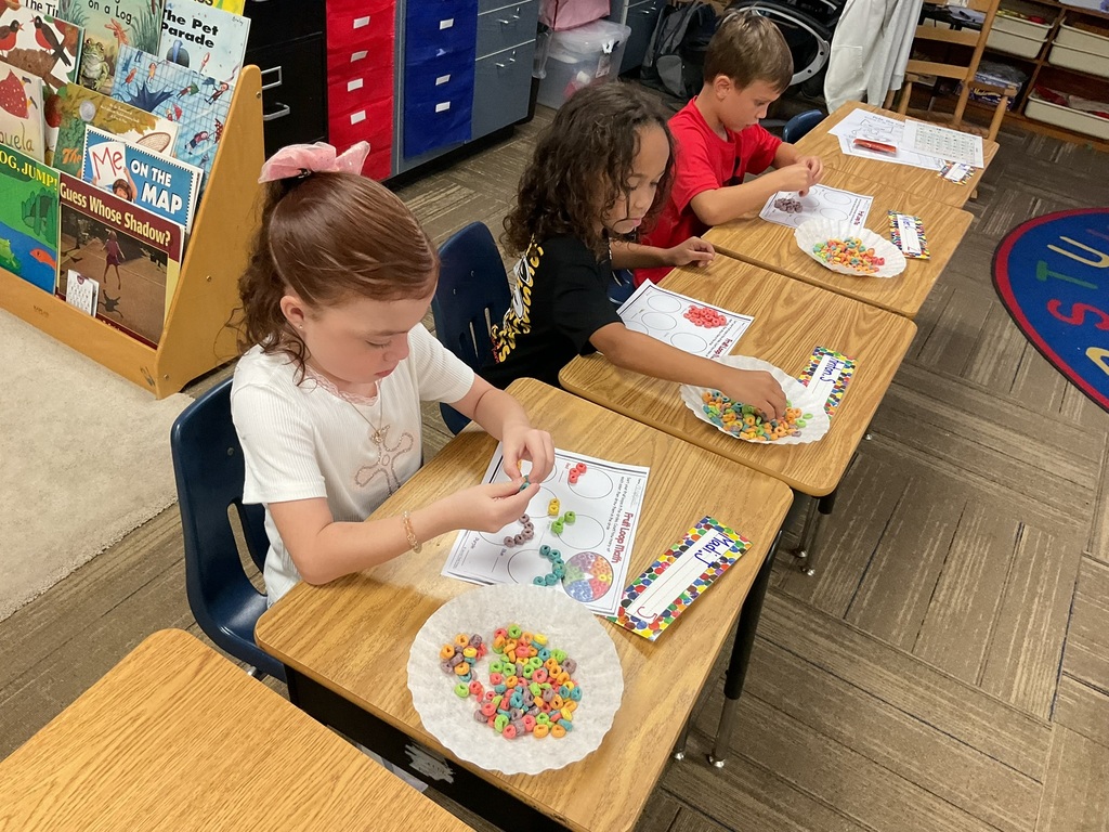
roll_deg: -9.7
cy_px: 416
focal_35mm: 29
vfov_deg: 48.2
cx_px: 554
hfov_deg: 61.7
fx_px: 929
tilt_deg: -37.1
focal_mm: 3
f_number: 1.8
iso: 125
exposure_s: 1/60
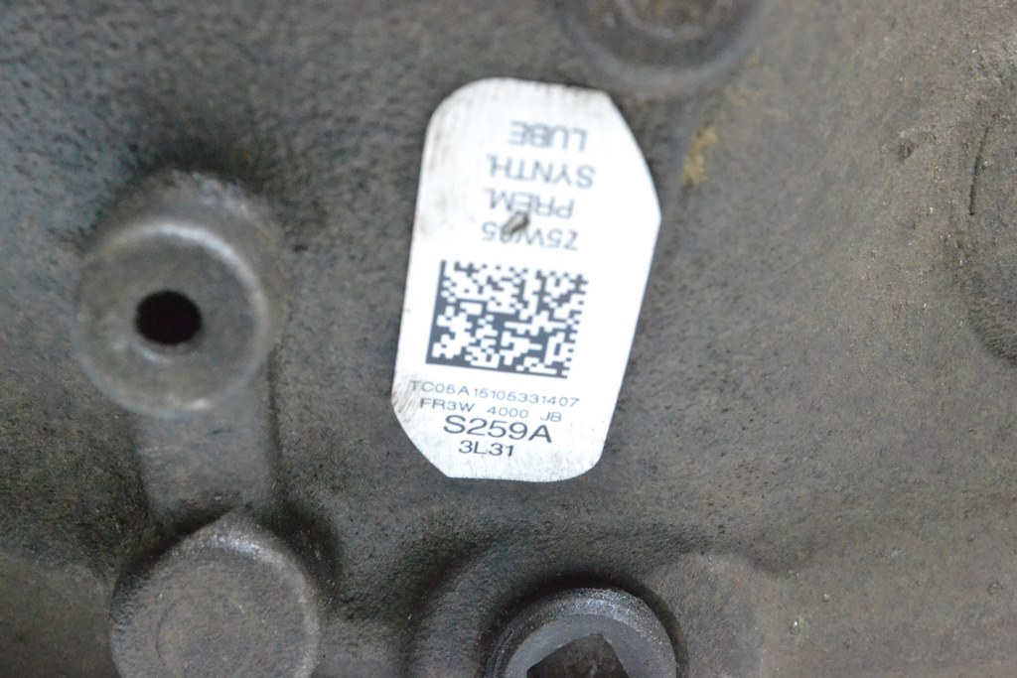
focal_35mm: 82
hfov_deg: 24.6
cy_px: 339
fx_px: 2331
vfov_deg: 16.6
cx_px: 508
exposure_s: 1/80
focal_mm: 55
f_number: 10
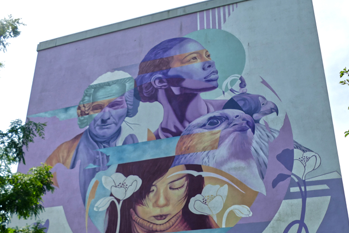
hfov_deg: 46.4
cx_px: 188
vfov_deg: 31.5
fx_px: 407
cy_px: 167
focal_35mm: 42
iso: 125
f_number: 2.8
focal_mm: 9.1
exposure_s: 1/2000
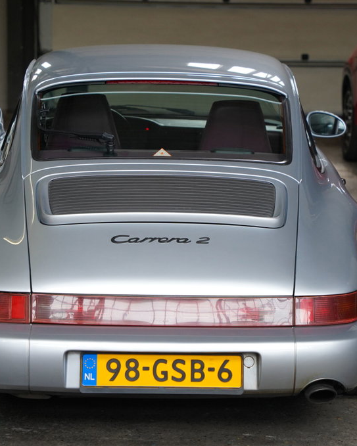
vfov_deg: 17.6
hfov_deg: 14.1
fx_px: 1440
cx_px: 159
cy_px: 223
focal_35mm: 109
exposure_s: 1/640
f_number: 4
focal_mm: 77
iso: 2000
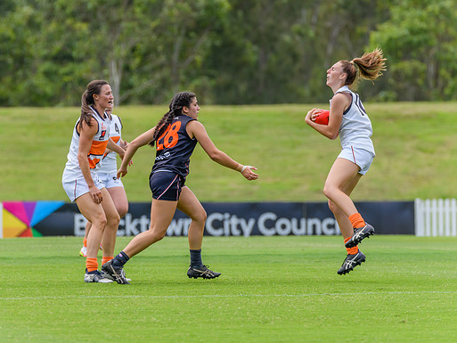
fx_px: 6840
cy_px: 137
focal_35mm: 518
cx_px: 210
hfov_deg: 3.8
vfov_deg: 2.9
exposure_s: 1/1600
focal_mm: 380
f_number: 6.3
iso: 800
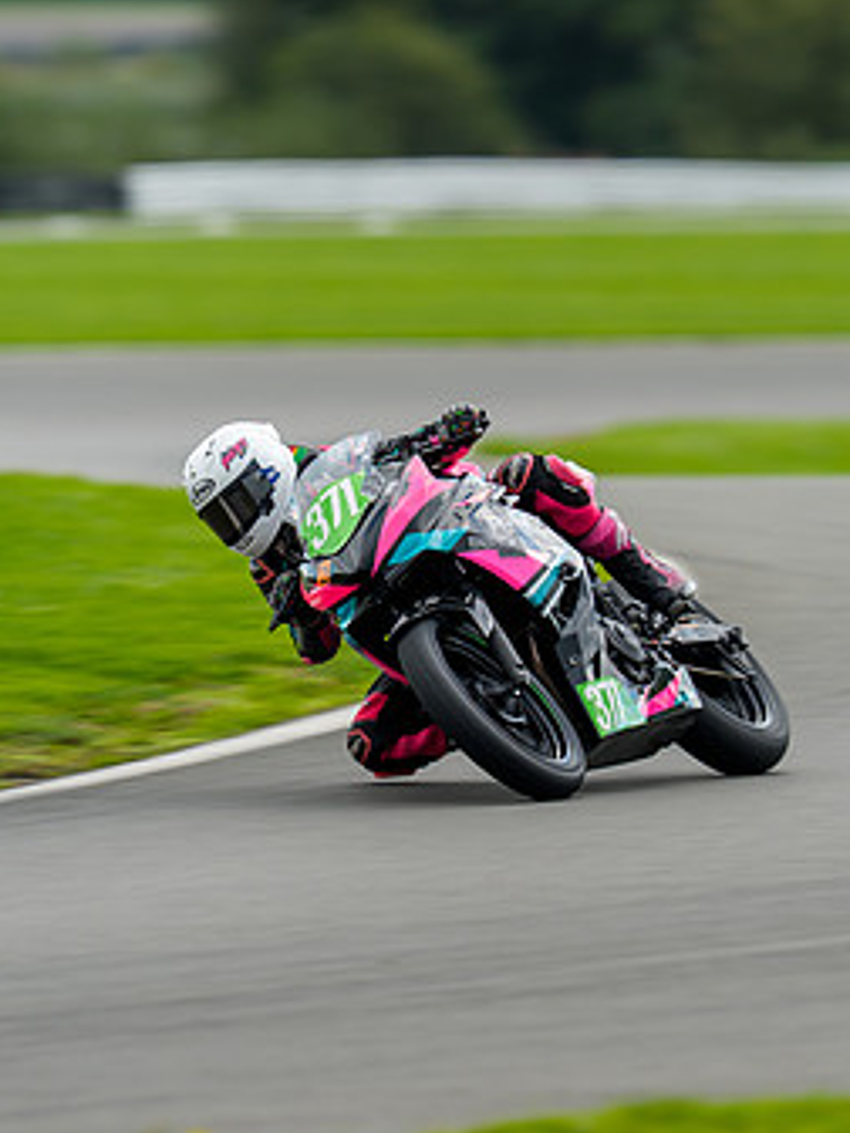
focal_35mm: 664
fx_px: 21739
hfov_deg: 2.2
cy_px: 555
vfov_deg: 3.0
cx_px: 570
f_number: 4.5
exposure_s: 1/160
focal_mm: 400
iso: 125
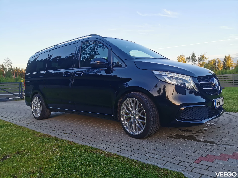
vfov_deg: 51.4
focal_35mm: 27
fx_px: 186
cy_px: 89
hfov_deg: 65.3
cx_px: 119
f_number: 1.6
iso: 50
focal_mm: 5.56
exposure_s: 1/365
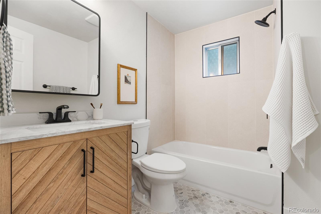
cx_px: 160
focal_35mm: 16
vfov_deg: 73.8
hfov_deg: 96.7
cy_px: 107
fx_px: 143
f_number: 8
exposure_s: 1/1.25
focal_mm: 16
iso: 200
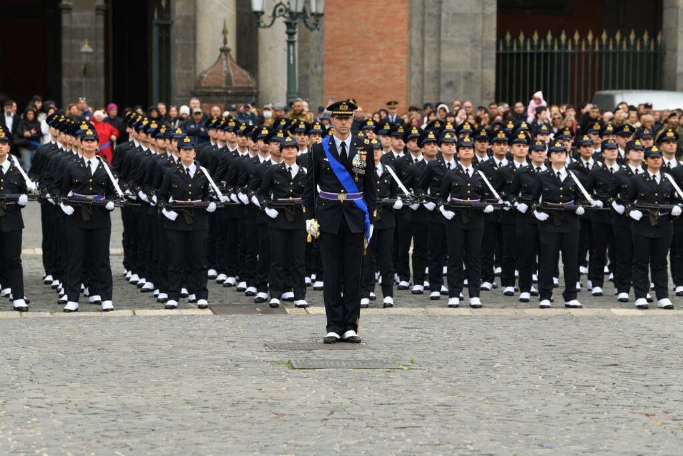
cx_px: 342
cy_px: 228
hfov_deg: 12.8
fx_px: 3036
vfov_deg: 8.6
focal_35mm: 160
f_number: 5.6
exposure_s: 1/125
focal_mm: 160
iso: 100
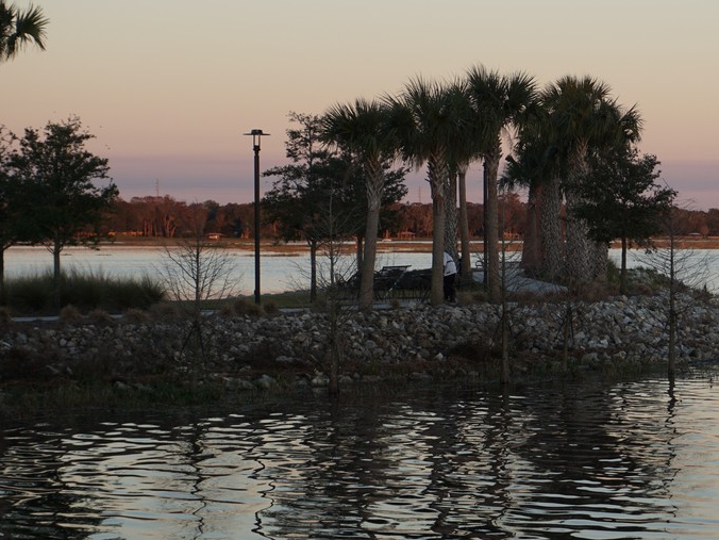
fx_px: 2659
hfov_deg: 15.3
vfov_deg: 11.6
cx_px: 551
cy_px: 339
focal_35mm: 128
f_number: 5.6
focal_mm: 50
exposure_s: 1/160
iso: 200
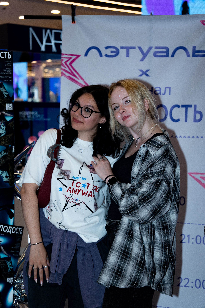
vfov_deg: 30.5
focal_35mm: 66
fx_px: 564
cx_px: 102
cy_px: 154
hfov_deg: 20.6
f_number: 2.8
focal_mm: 44
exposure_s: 1/400
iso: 250
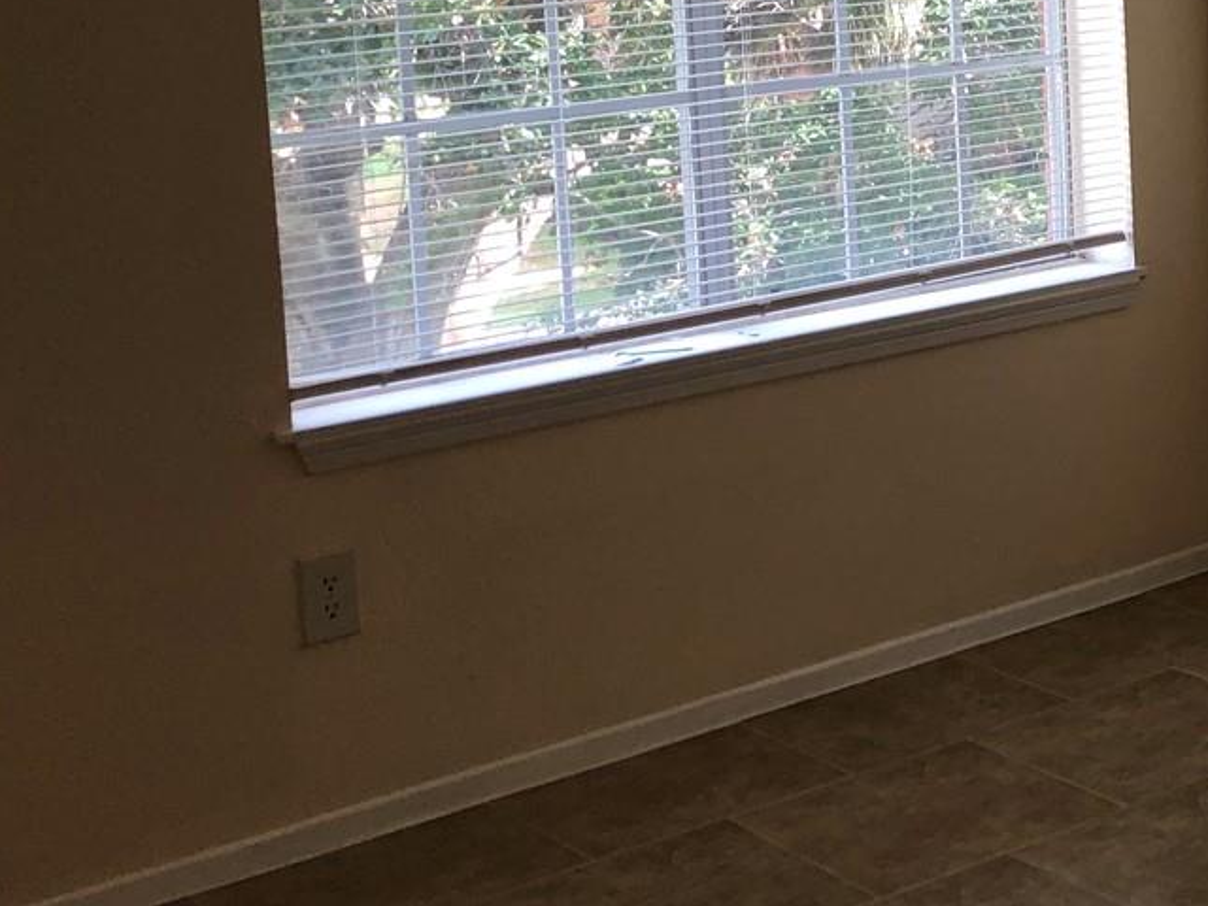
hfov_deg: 24.8
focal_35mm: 70
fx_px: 2443
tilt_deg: -7.4
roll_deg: +1.0
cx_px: 1493
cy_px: 108
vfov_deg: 20.6
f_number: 1.8
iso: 64
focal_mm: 3.99
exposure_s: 1/120
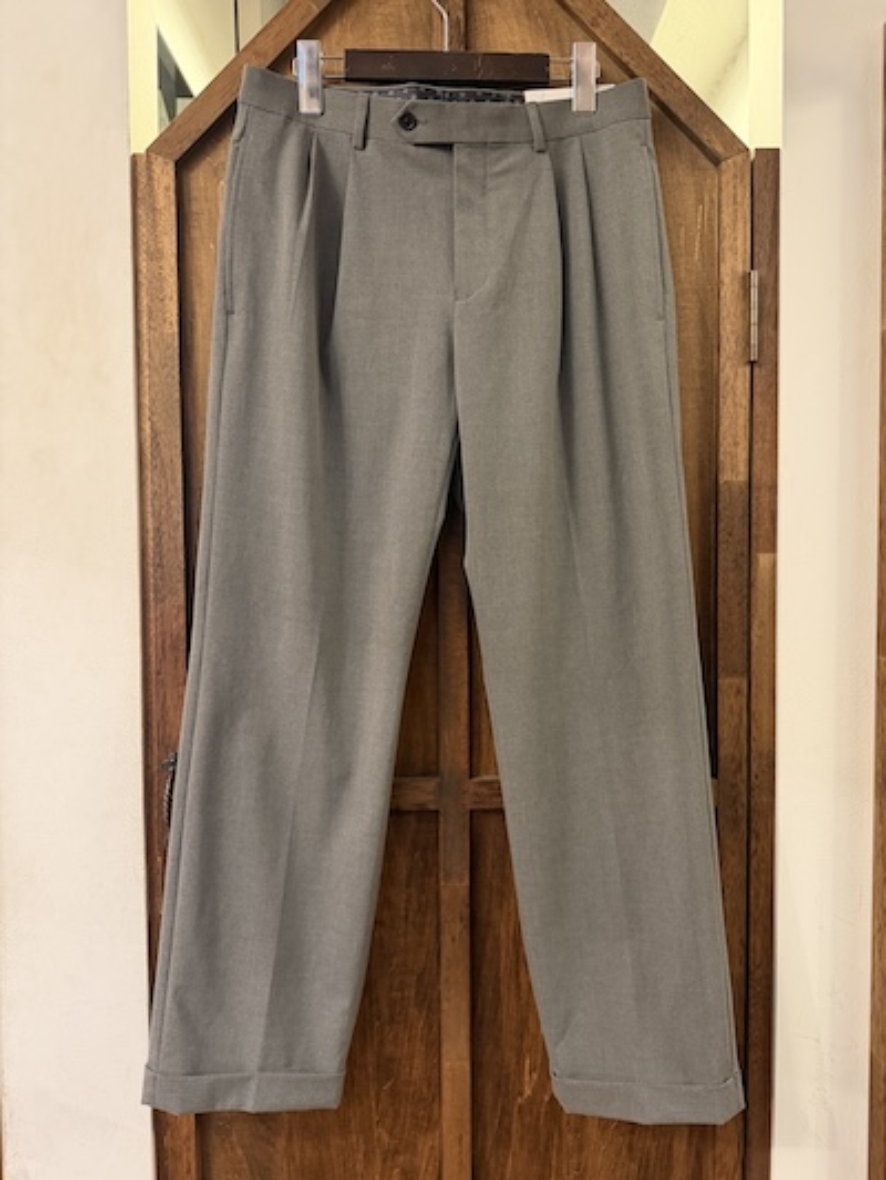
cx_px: 443
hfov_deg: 56.8
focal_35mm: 24
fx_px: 819
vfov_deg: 71.6
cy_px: 590
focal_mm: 6.76
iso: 800
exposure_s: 1/40
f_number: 1.78
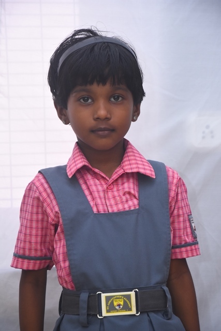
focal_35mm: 147
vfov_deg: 14.0
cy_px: 166
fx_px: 1353
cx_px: 110
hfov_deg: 9.3
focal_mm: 98
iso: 1000
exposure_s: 1/125
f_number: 6.3
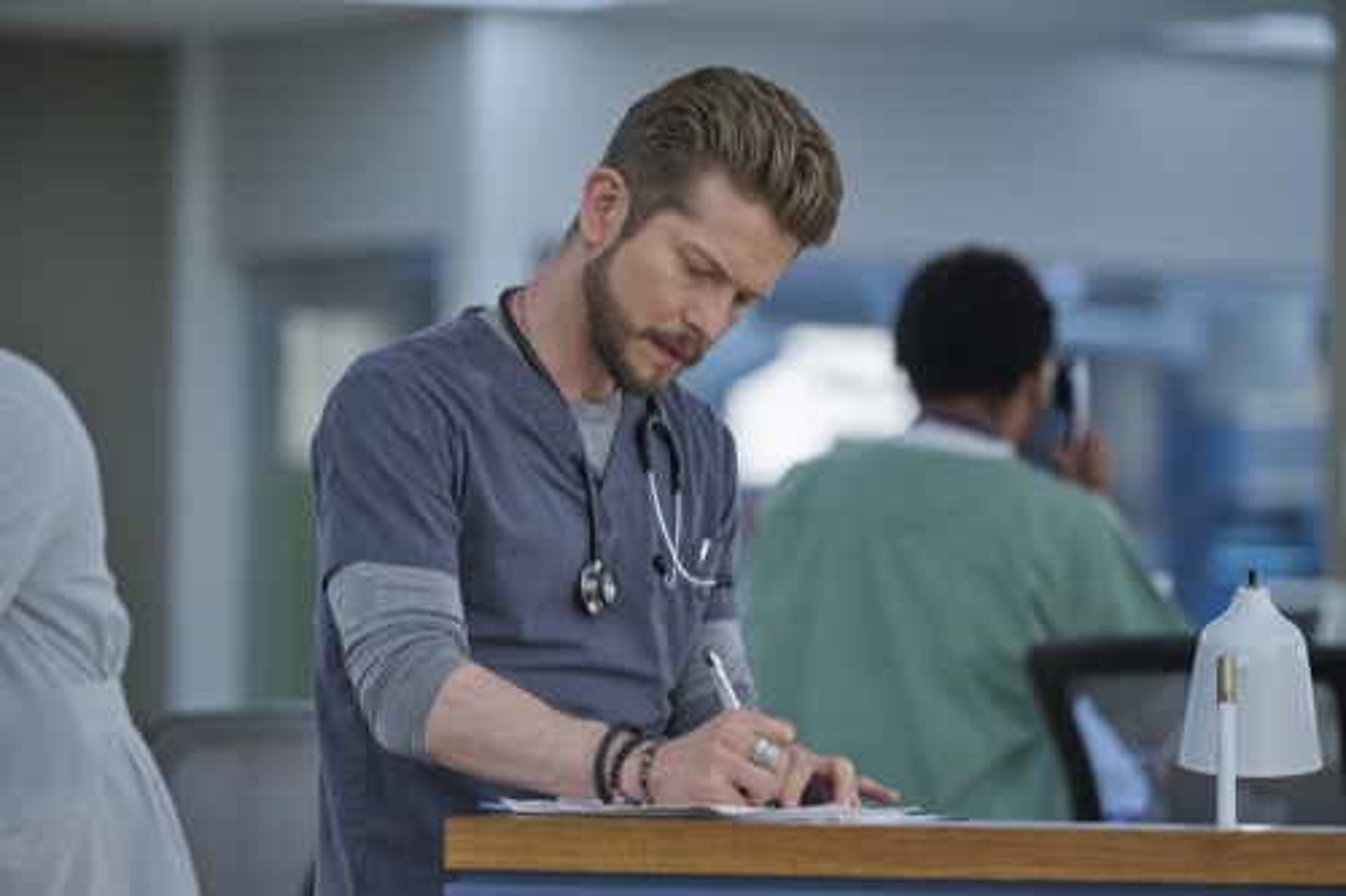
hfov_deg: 10.8
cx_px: 673
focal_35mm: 190
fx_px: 7101
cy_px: 448
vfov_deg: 7.2
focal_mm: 190
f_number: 4
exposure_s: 1/400
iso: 3200
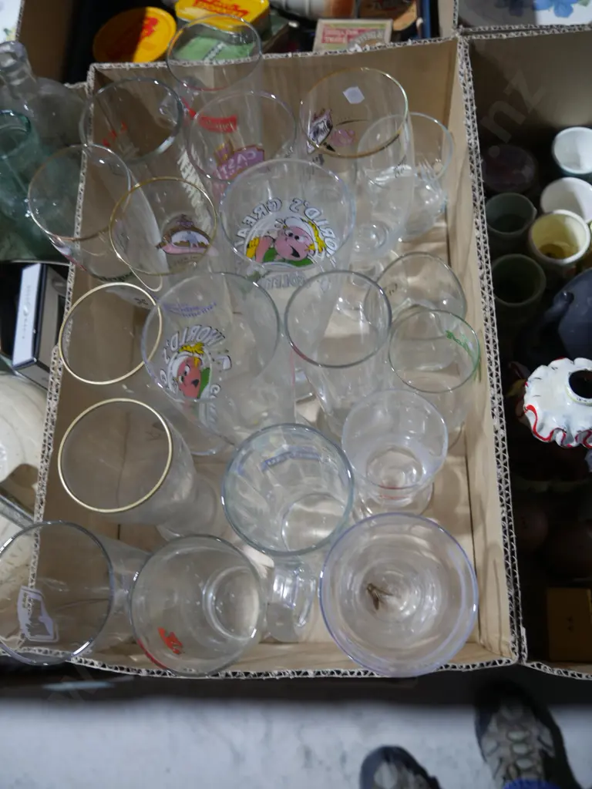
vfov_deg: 60.0
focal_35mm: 30
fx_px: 684
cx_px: 296
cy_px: 394
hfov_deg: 46.8
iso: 400
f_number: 3.6
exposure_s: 1/60
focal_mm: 15
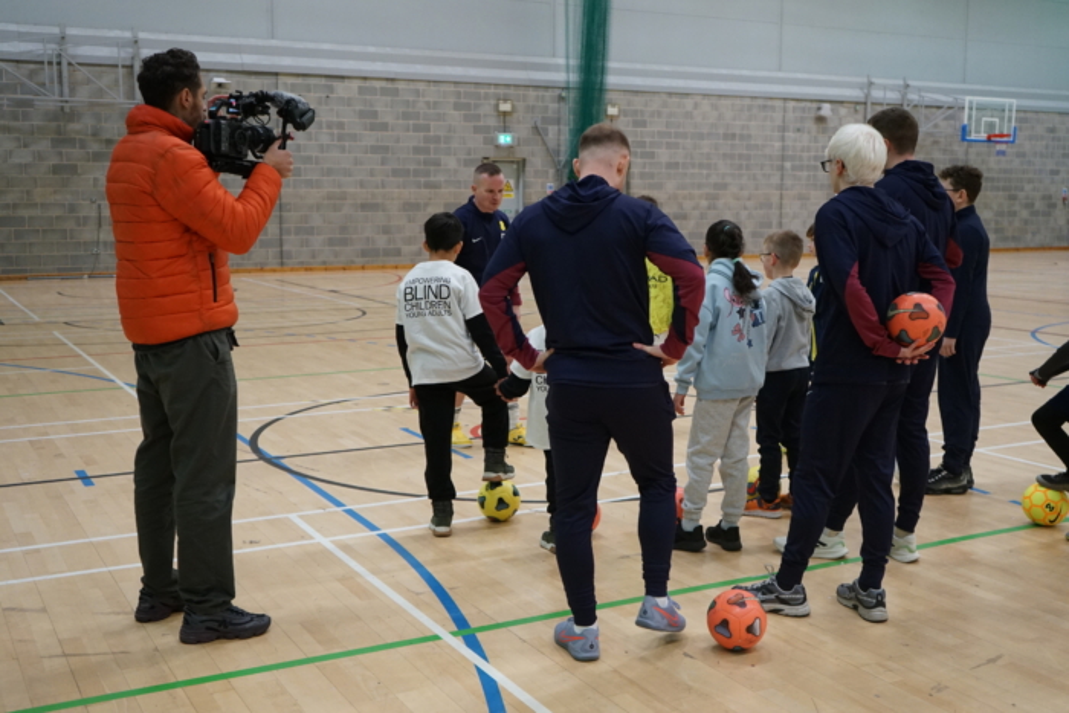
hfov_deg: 49.5
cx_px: 534
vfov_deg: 34.2
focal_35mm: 39
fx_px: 1158
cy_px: 356
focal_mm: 39
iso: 2000
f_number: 4
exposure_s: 1/160
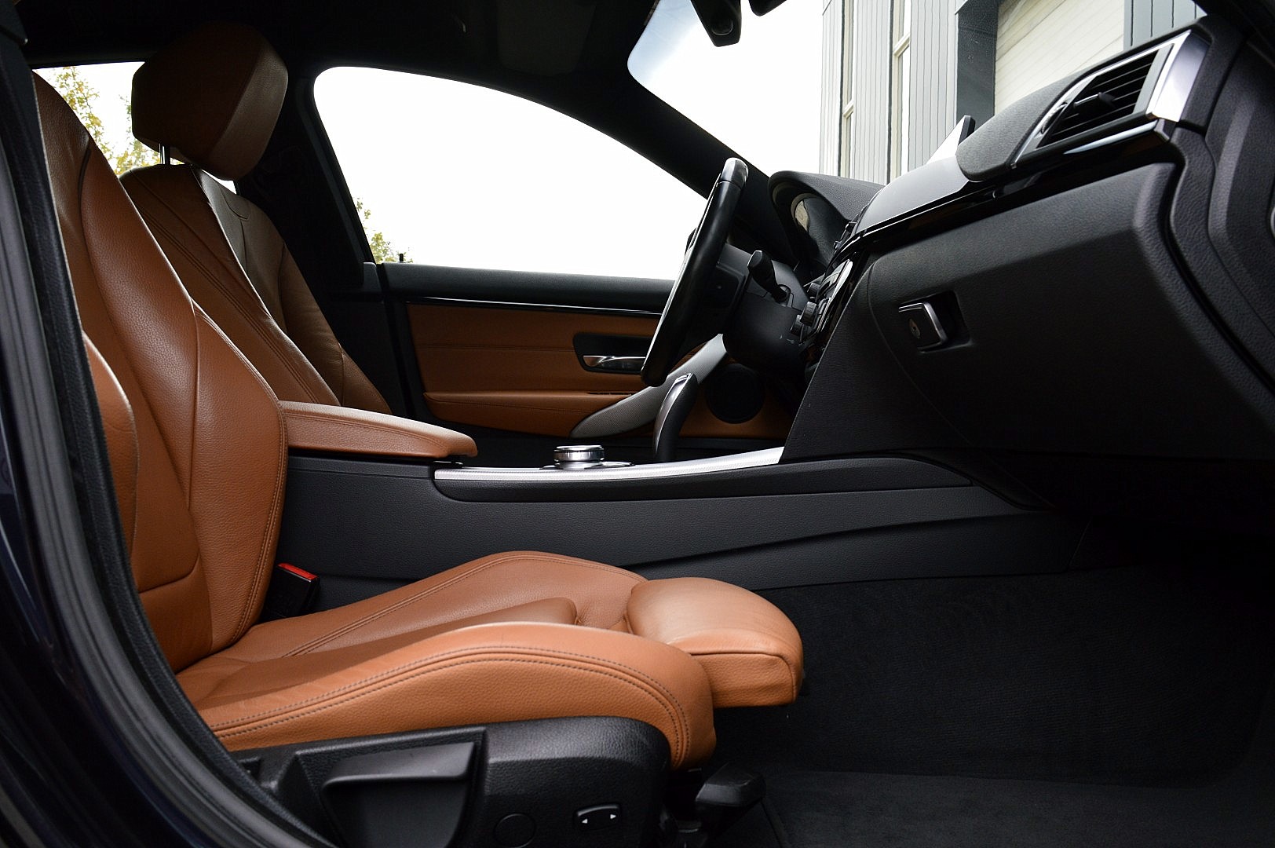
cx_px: 638
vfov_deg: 39.9
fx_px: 1168
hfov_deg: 57.3
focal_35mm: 33
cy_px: 424
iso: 400
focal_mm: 22
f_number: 9
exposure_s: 1/80
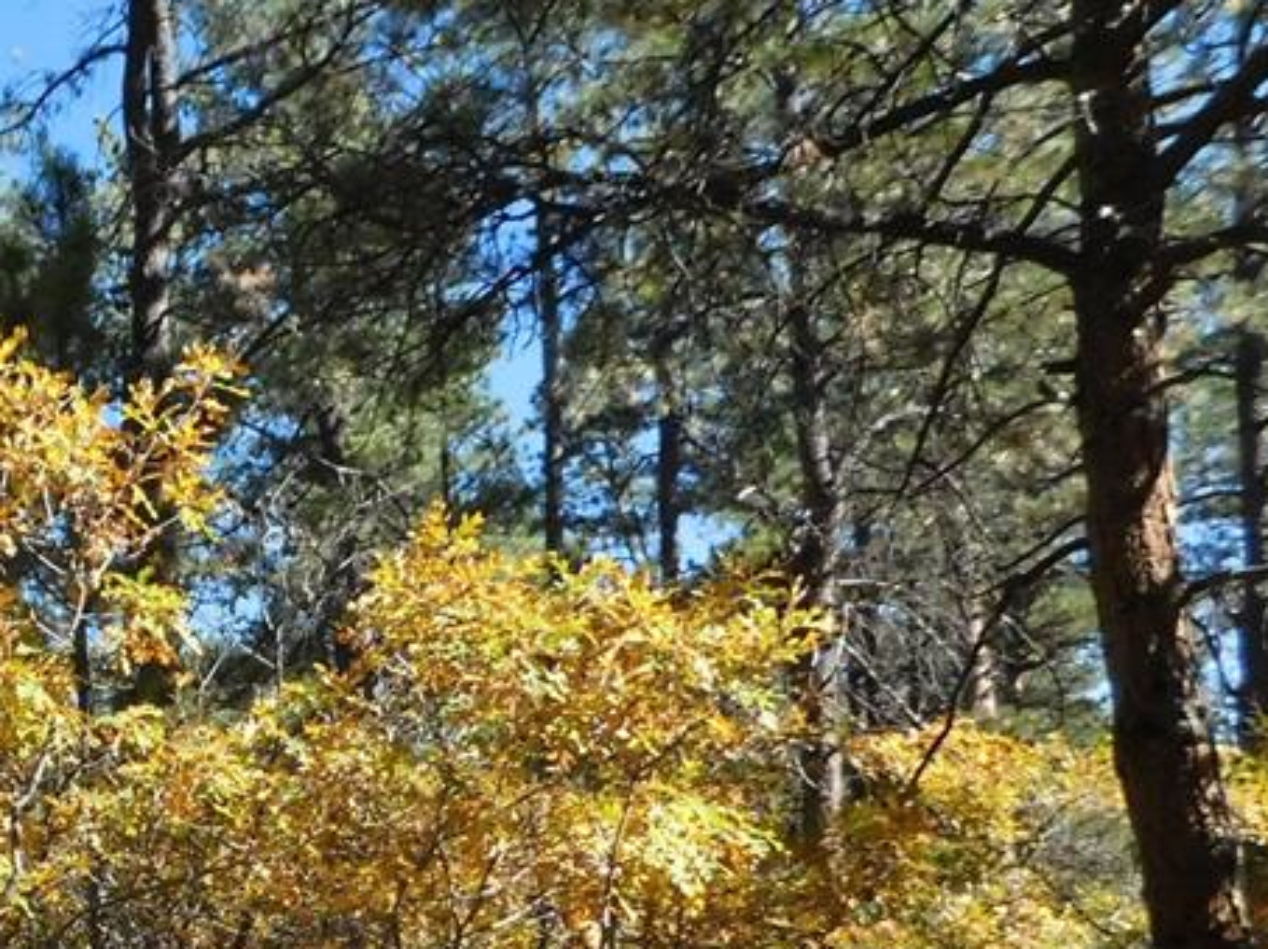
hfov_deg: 32.3
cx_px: -134
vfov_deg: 26.8
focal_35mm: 52
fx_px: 1903
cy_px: 894
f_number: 6
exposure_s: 1/1000
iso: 800
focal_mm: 4
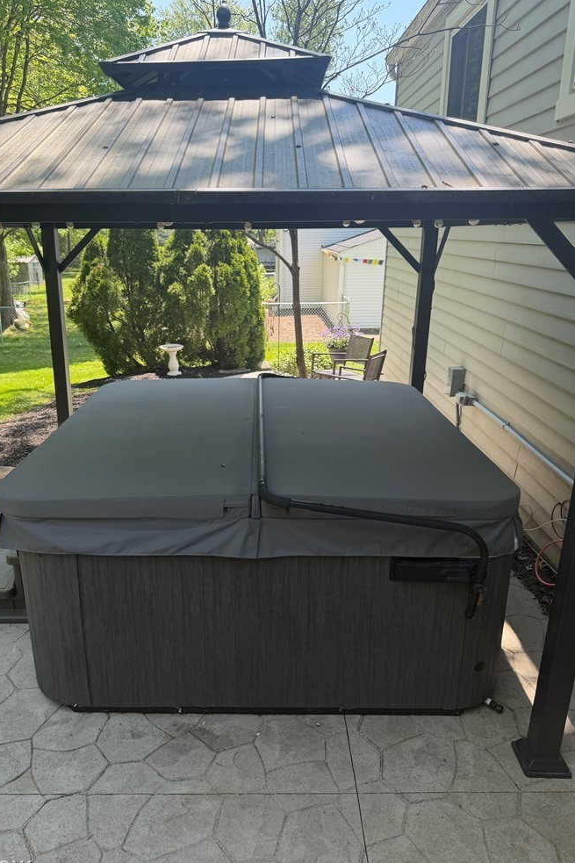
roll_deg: +0.6
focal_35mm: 26
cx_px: 248
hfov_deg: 49.4
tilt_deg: -18.6
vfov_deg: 69.4
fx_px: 623
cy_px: 436
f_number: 1.78
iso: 100
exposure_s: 1/702
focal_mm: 6.76
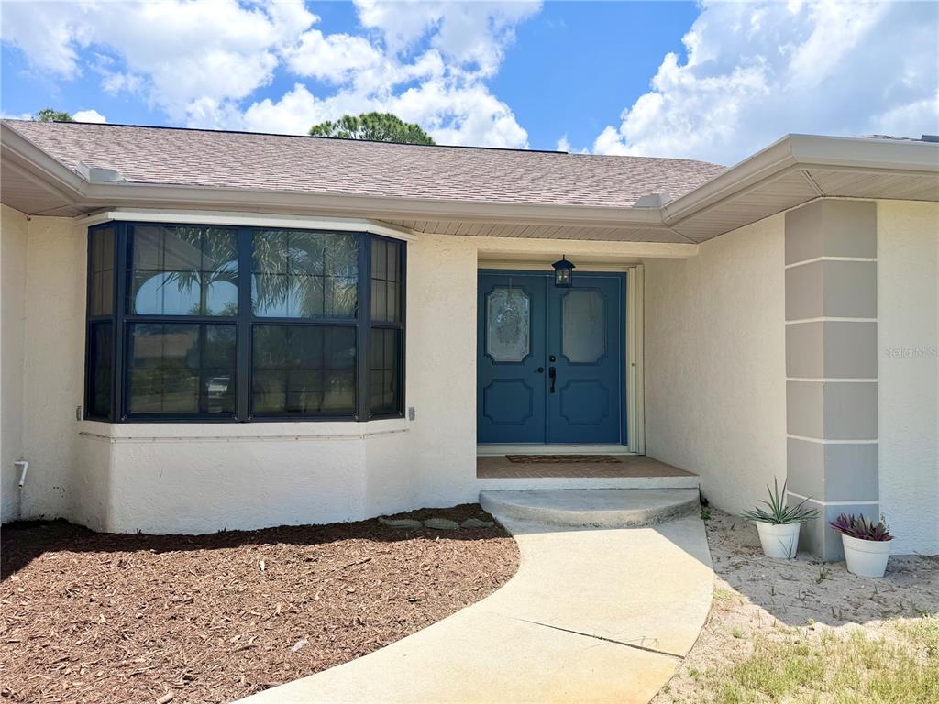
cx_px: 470
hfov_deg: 71.6
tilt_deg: +3.5
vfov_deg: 56.8
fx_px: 651
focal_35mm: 24
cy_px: 352
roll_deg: -0.5
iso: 80
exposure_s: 1/4405
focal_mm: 6.76
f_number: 1.78
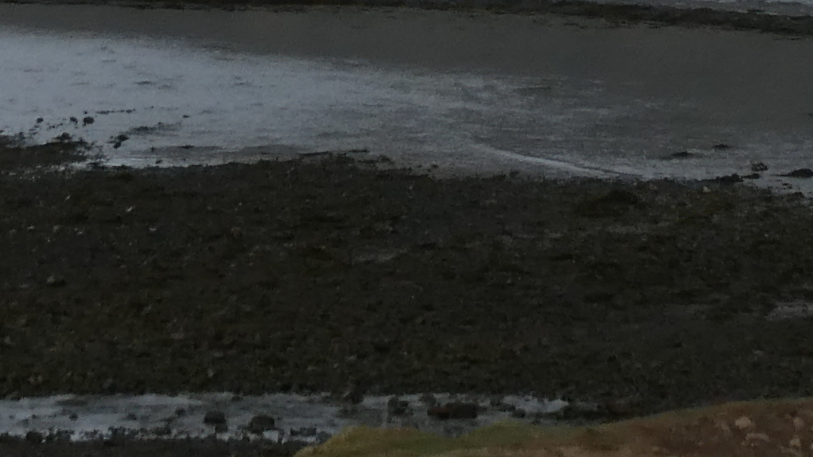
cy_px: -681
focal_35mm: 262
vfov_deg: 4.5
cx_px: 1027
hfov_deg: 8.1
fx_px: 5647
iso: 80
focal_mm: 9
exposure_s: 1/400
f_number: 4.1
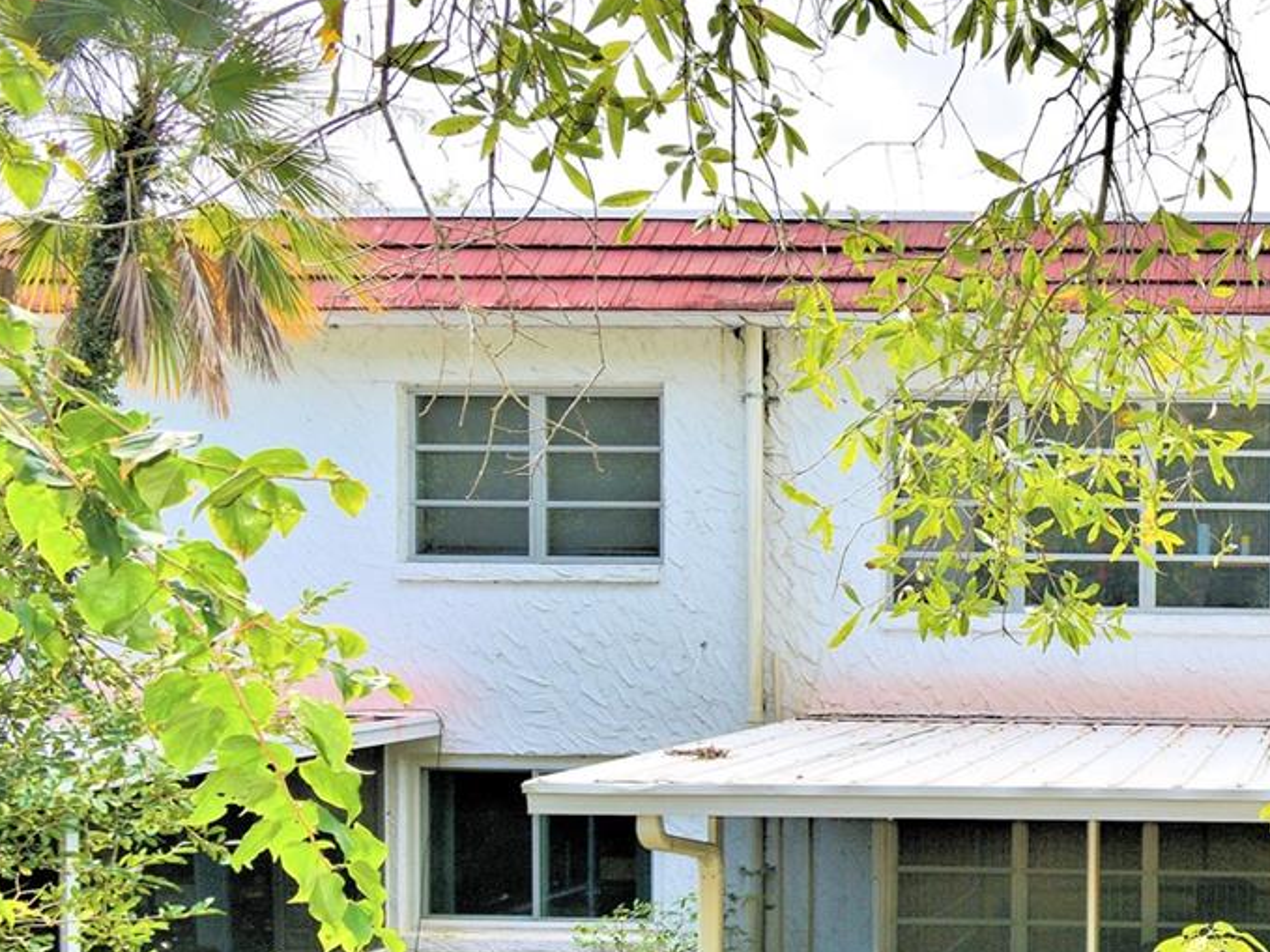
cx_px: 1347
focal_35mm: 34
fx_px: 1247
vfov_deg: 40.8
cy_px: 698
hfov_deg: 43.7
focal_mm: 10
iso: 100
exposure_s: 1/250
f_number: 6.3
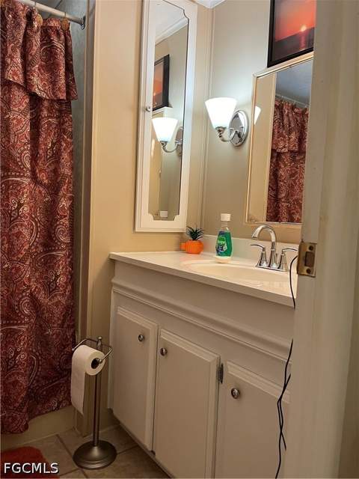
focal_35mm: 26
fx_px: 360
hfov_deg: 53.1
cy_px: 240
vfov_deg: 67.3
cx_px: 180
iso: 160
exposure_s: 1/60
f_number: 1.6
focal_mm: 5.1
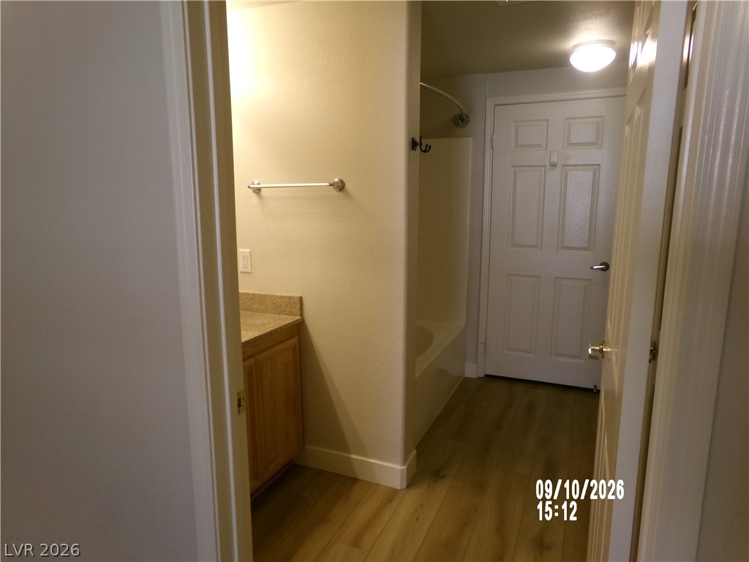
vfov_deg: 56.8
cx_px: 374
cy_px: 281
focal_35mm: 24
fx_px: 519
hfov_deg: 71.6
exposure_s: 1/34
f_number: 3.7
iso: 200
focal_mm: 4.3
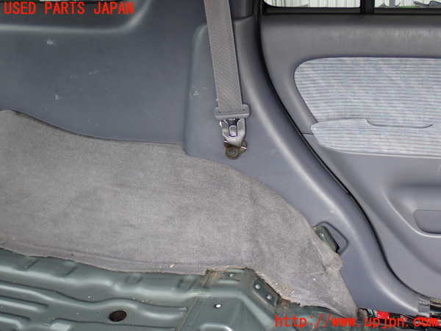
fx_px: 561
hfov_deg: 42.9
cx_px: 220
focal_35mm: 44
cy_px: 166
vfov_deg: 32.9
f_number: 2.9
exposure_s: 1/40
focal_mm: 7.84
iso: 250
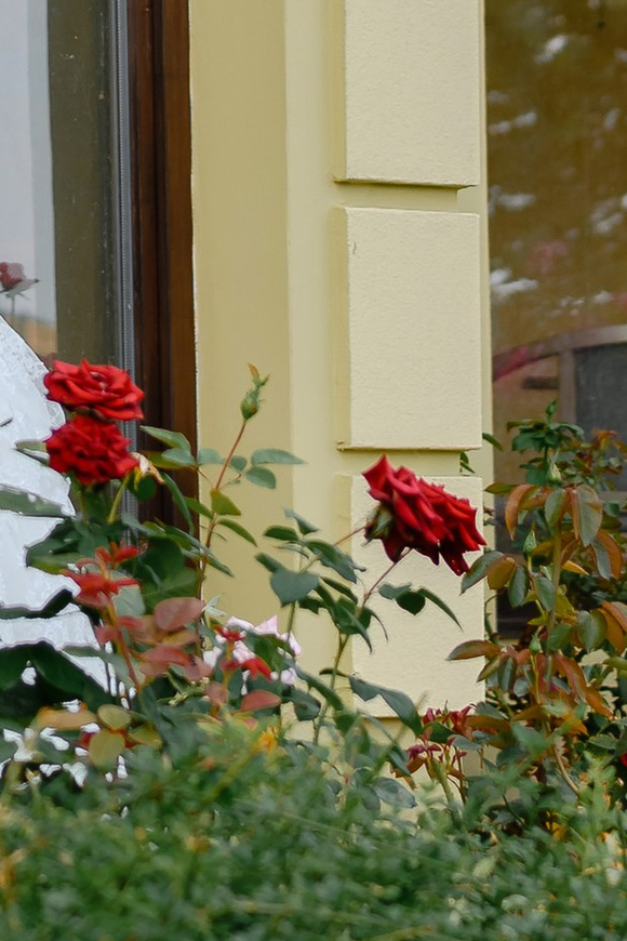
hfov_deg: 6.1
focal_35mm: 221
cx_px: -339
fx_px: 5773
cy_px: -82
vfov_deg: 9.2
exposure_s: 1/800
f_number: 2.8
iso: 160
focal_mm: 50
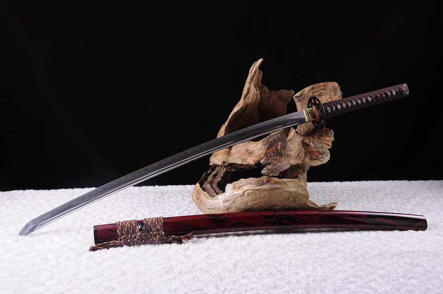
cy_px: 147
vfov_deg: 36.8
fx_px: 443
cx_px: 222
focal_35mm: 36
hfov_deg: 53.2
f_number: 10
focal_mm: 24
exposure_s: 1/160
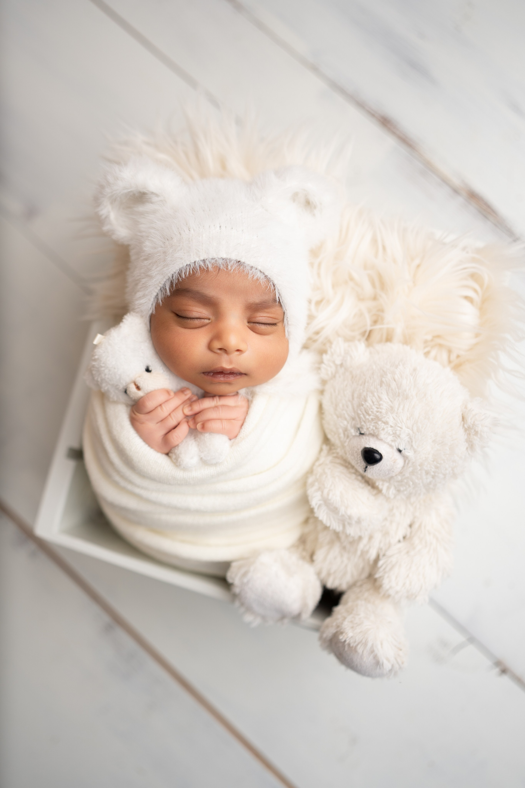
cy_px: 394
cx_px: 262
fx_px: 766
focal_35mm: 35
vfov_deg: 54.4
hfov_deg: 37.9
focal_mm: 35
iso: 100
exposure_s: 1/200
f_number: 2
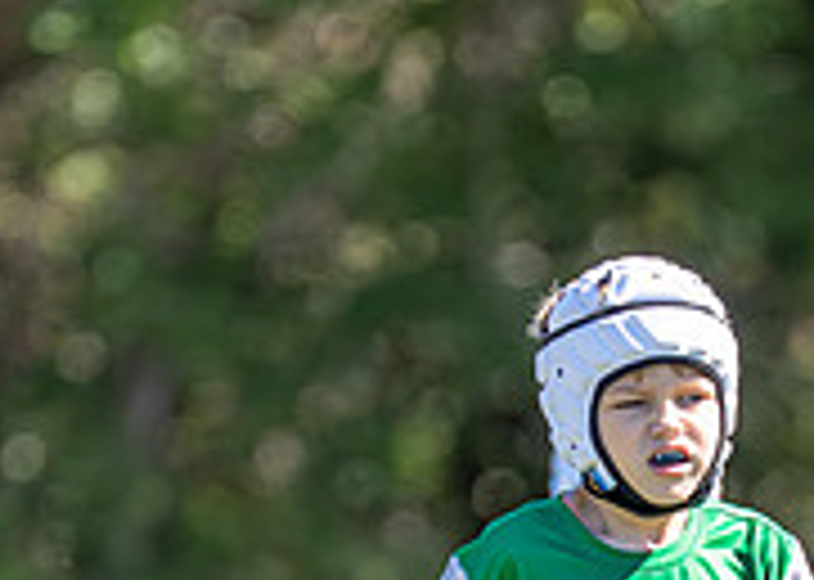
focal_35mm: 1012
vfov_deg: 1.4
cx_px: 625
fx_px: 23378
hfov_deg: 2.0
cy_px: 941
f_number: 2.8
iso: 200
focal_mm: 200
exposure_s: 1/2000
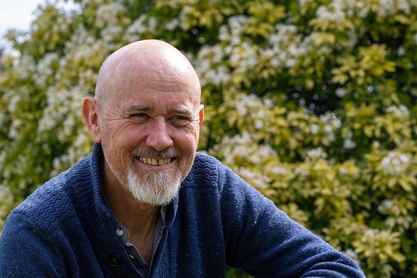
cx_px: 208
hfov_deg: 22.6
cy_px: 139
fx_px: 1042
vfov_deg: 15.2
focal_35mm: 90
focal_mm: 90
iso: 125
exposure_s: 1/125
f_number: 7.1
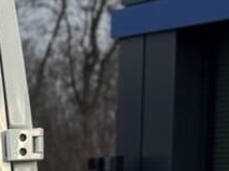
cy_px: 372
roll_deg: +0.2
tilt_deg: -6.5
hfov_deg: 6.9
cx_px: -340
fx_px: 1790
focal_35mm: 271
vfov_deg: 5.3
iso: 64
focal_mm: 6.76
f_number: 1.78
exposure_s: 1/2252
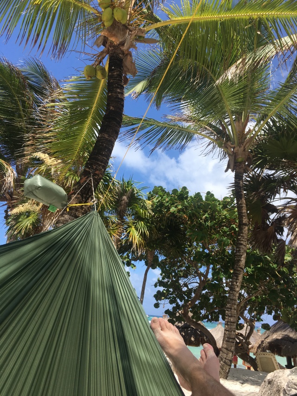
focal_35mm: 29
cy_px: 198
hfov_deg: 48.2
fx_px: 332
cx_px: 148
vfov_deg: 61.7
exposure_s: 1/1304
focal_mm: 4.15
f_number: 2.2
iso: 25
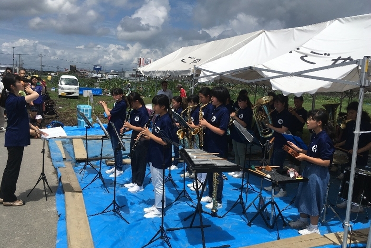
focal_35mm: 31
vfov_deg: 42.3
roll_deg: -3.3
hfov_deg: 60.3
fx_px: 320
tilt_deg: -4.5
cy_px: 117
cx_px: 190
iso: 25
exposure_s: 1/3846
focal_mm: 4.15
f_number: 2.2
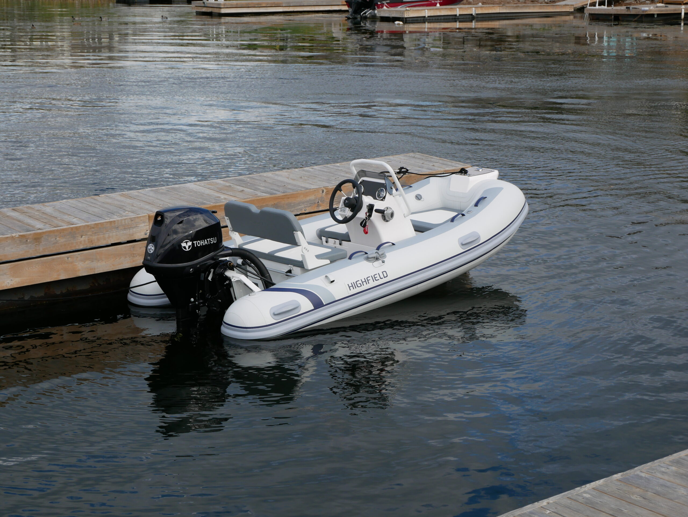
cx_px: 344
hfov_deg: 27.8
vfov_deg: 21.0
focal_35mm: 70
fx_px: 1392
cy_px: 258
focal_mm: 35
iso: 200
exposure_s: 1/320
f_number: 8
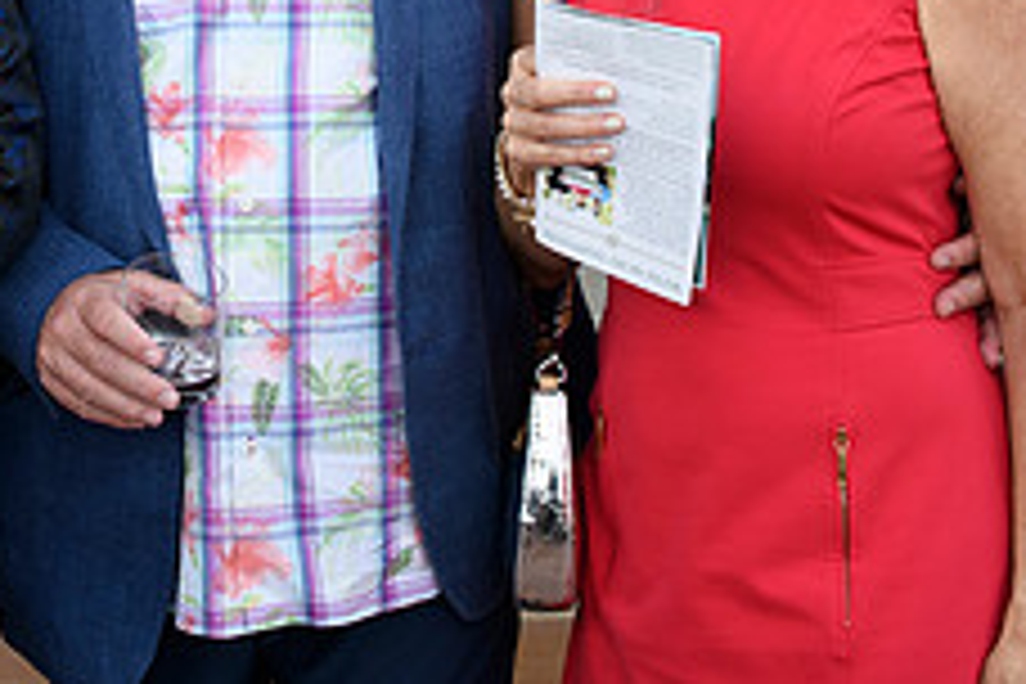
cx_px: 22
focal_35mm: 89
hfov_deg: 22.1
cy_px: -164
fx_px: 2536
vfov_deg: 14.8
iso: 500
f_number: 4
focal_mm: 35
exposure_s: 1/500
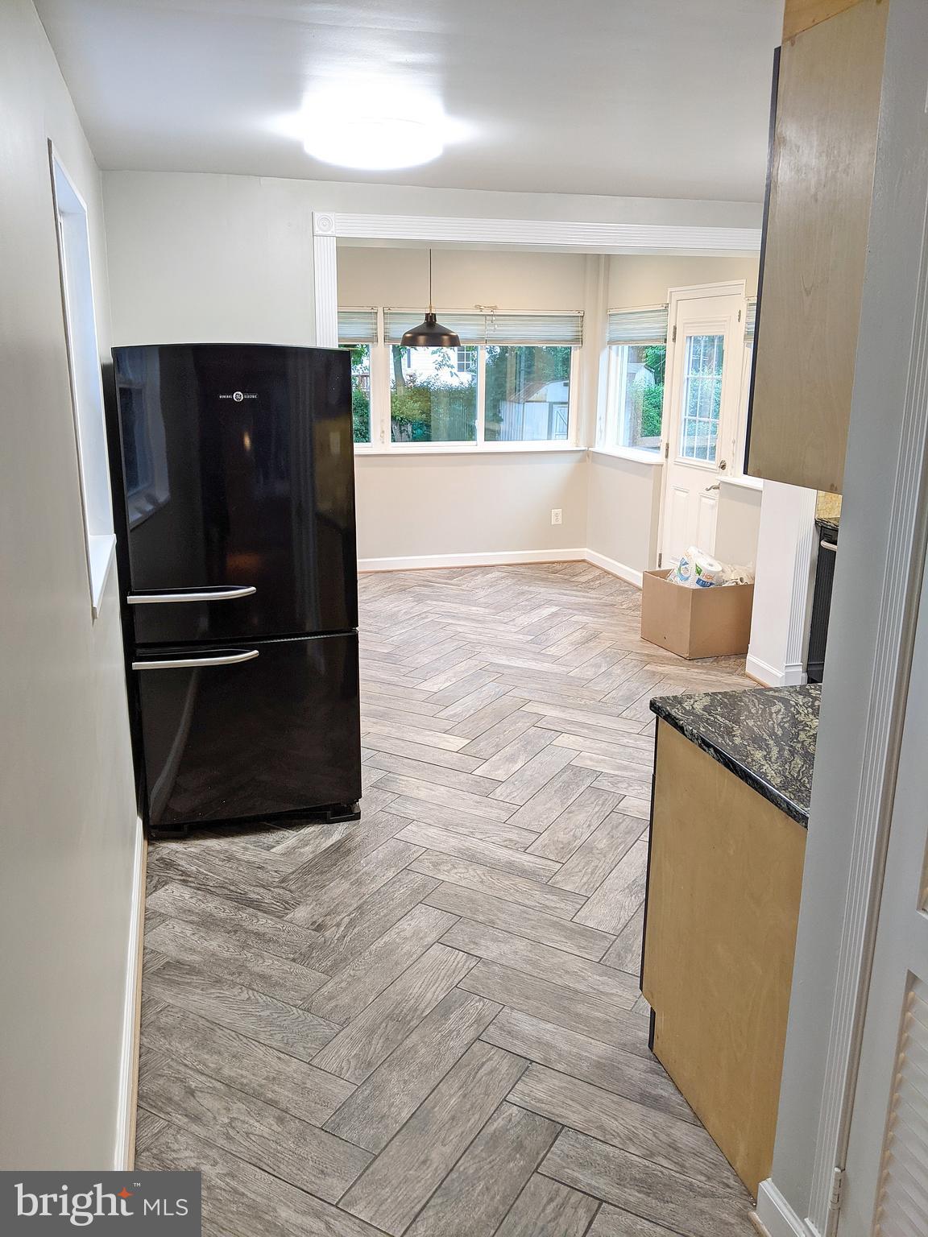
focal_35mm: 27
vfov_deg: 65.3
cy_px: 618
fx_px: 965
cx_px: 464
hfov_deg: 51.4
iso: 81
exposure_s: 1/30
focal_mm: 4.44
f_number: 1.8
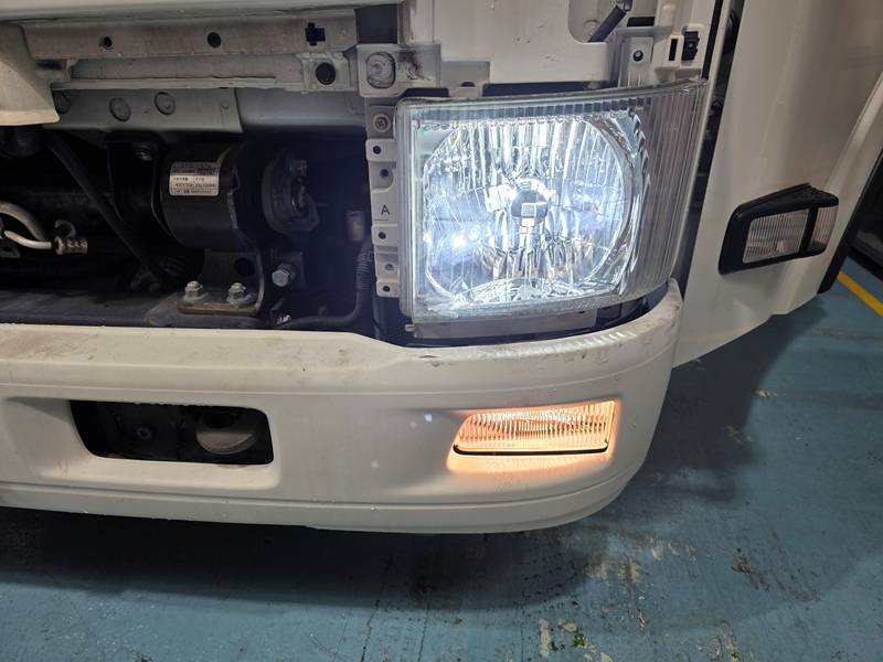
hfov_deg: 73.9
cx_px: 442
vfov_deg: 58.9
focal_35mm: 23
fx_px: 587
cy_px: 331
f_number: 1.7
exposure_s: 1/57.5
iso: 32
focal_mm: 6.3
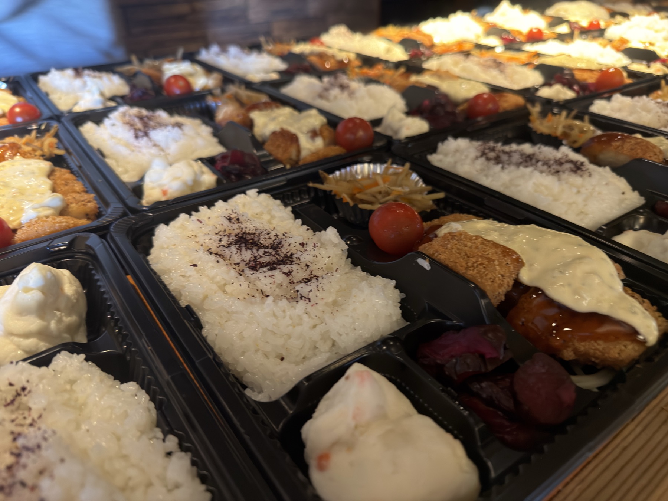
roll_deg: +0.3
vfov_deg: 56.8
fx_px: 463
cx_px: 334
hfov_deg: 71.6
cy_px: 250
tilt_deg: -31.6
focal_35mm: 24
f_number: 1.78
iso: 640
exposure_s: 1/30
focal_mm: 6.76
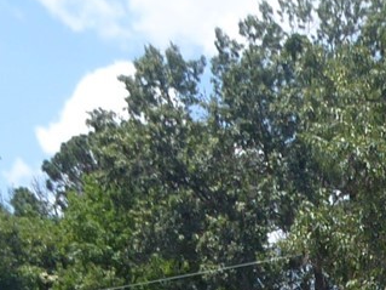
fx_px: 1717
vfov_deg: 8.8
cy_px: 686
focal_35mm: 154
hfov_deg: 12.5
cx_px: 474
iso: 80
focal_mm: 4.3
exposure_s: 1/800
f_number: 3.3
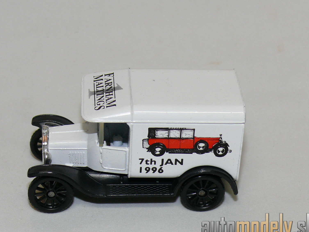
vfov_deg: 13.7
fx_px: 964
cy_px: 121
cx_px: 154
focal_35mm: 108
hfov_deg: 18.2
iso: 100
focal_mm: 13.4
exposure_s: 1/30
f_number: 4
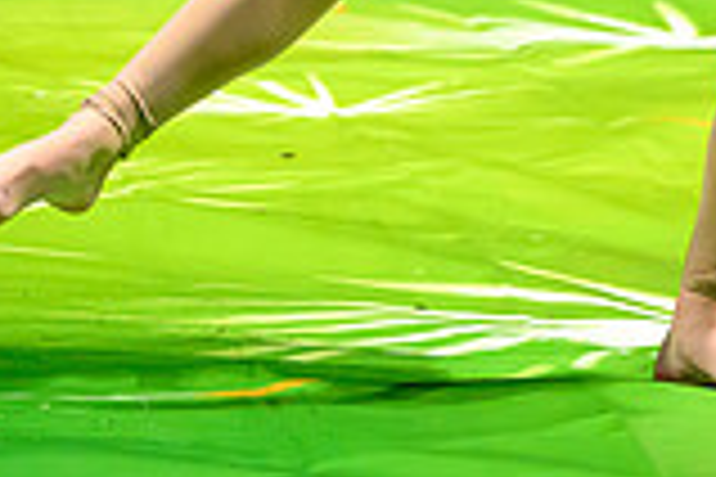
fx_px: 7338
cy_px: -471
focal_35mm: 369
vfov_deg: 3.7
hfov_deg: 5.6
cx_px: 602
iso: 4000
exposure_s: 1/1250
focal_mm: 80
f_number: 2.8
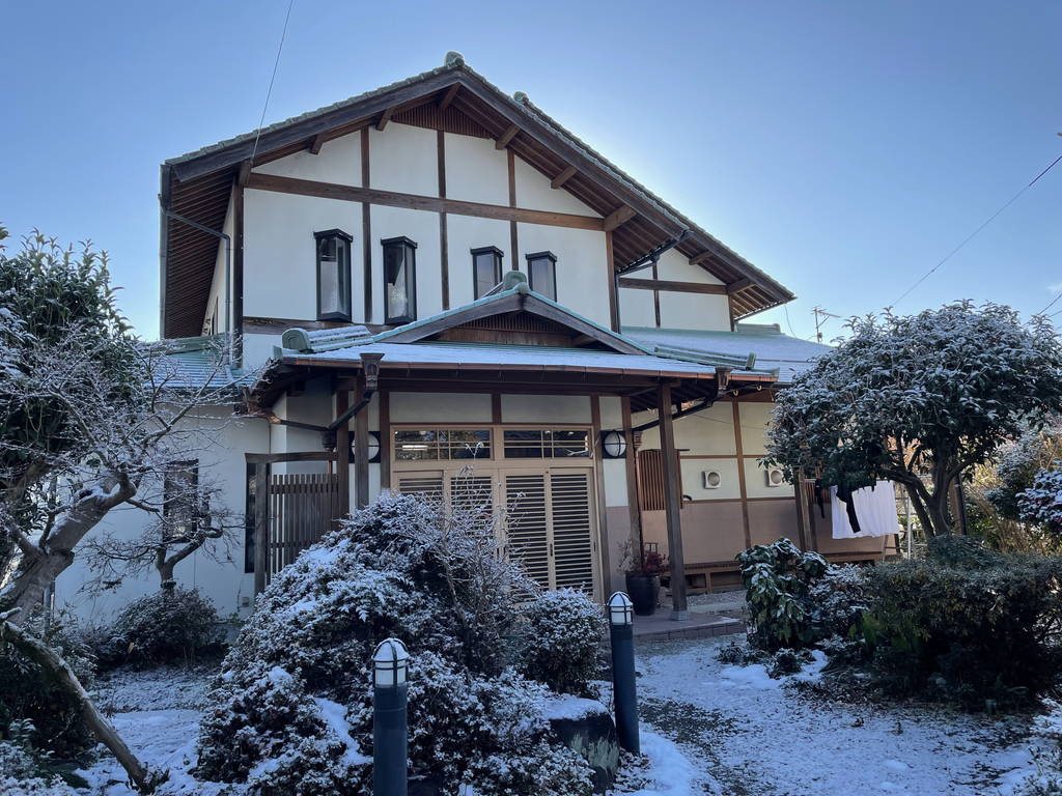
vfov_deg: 53.1
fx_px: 798
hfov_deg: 67.3
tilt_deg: +8.3
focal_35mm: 26
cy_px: 398
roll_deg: +2.8
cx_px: 531
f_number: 1.6
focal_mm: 4.2
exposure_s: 1/1319
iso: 32
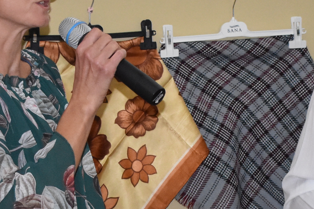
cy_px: 232
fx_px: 1509
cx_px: 215
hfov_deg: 11.9
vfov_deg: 7.9
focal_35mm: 173
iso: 1600
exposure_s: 1/125
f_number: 4.2
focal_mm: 30
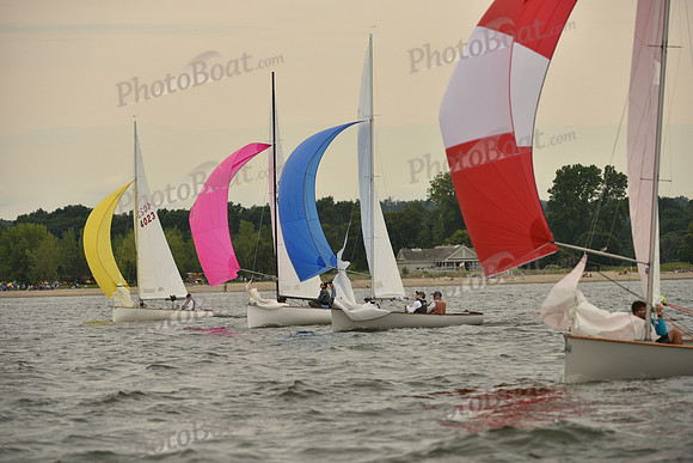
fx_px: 4236
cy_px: 232
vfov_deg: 6.2
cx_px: 346
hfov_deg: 9.4
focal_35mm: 220
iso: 320
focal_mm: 220
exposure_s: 1/1250
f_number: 5.6
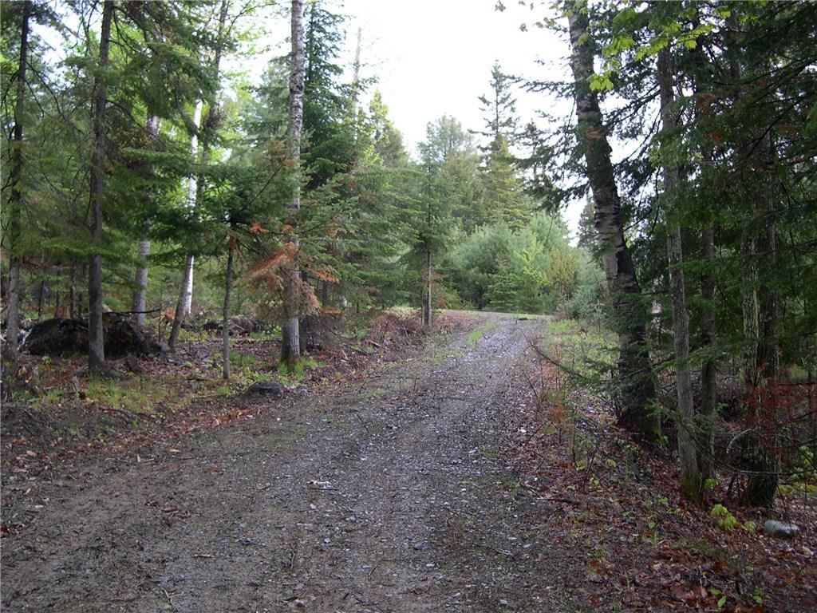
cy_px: 306
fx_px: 897
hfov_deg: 49.0
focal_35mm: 38
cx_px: 408
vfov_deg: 37.7
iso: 100
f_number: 2.8
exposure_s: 1/34.9
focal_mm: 8
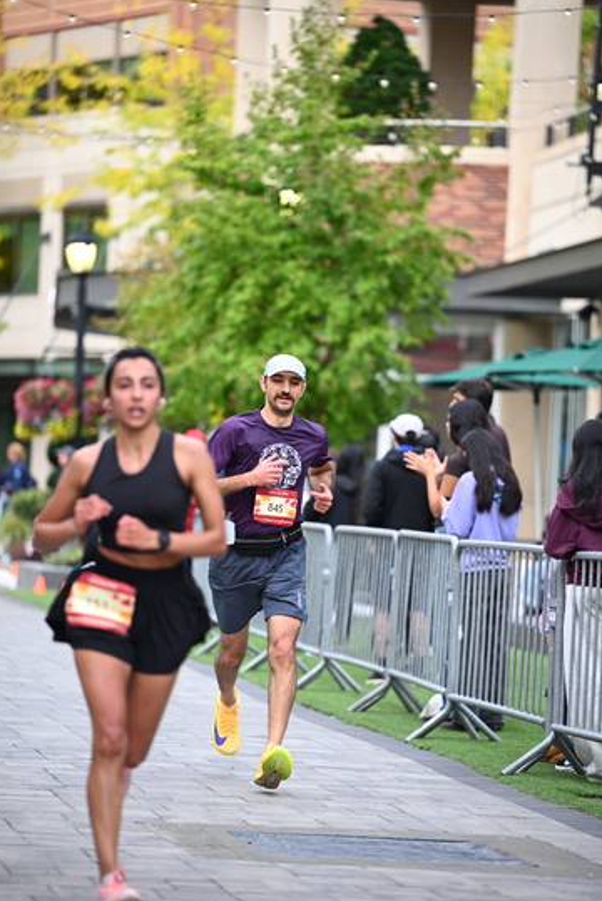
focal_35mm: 153
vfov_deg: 13.4
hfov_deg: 9.0
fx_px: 3833
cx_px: 300
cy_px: 448
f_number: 2.8
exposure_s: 1/1600
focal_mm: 150
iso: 1000
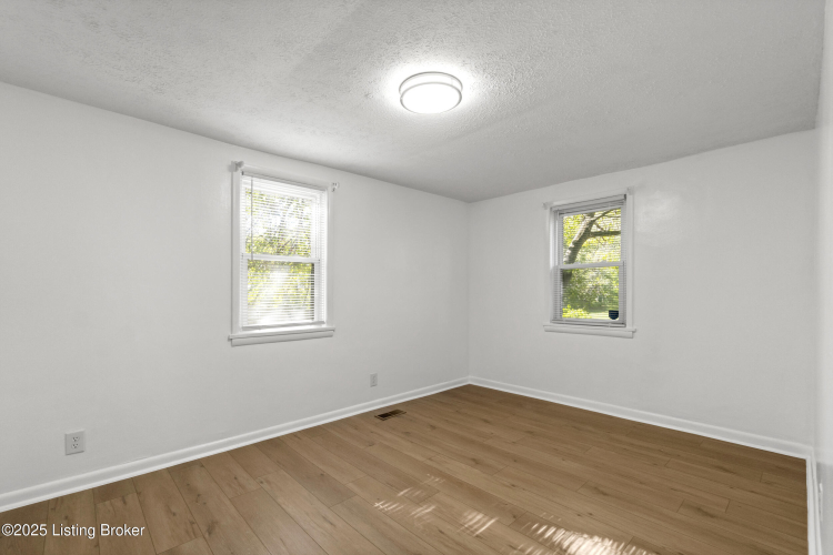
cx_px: 416
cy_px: 278
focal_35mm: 15
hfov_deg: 100.4
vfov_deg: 77.3
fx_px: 347
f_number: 8
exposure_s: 1/20
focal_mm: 10
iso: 400
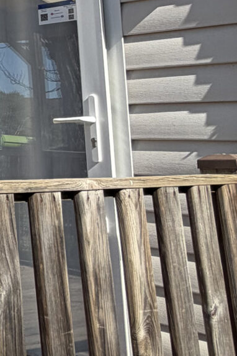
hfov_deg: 13.7
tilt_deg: +9.5
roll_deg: -2.7
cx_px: -357
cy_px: 50
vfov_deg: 29.9
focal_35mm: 65
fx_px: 642
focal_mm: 2.22
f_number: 2.2
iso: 25
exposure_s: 1/770
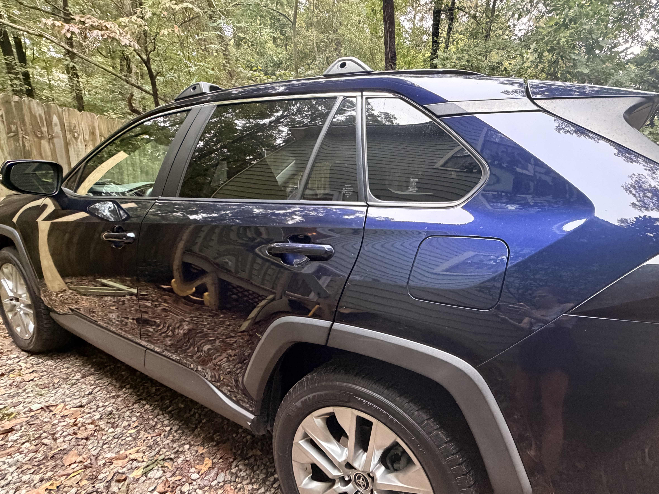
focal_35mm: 17
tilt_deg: -15.4
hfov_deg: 90.0
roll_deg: -5.6
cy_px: 268
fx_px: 324
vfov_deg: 74.6
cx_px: 390
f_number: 2.2
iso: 800
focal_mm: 2.22
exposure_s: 1/60
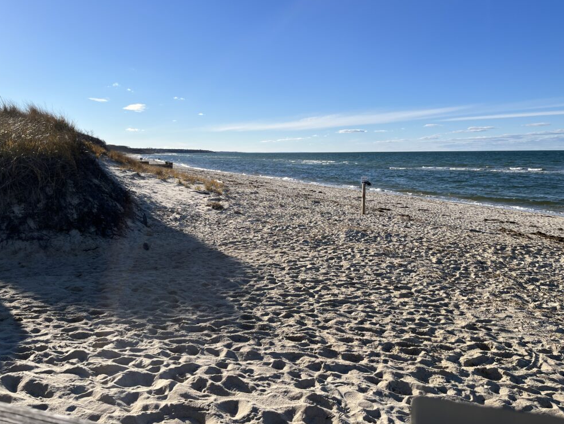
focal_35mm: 27
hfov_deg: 65.3
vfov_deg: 51.4
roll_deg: +0.5
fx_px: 440
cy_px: 206
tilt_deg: -7.7
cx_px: 284
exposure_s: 1/5076
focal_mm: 5.1
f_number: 1.6
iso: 50
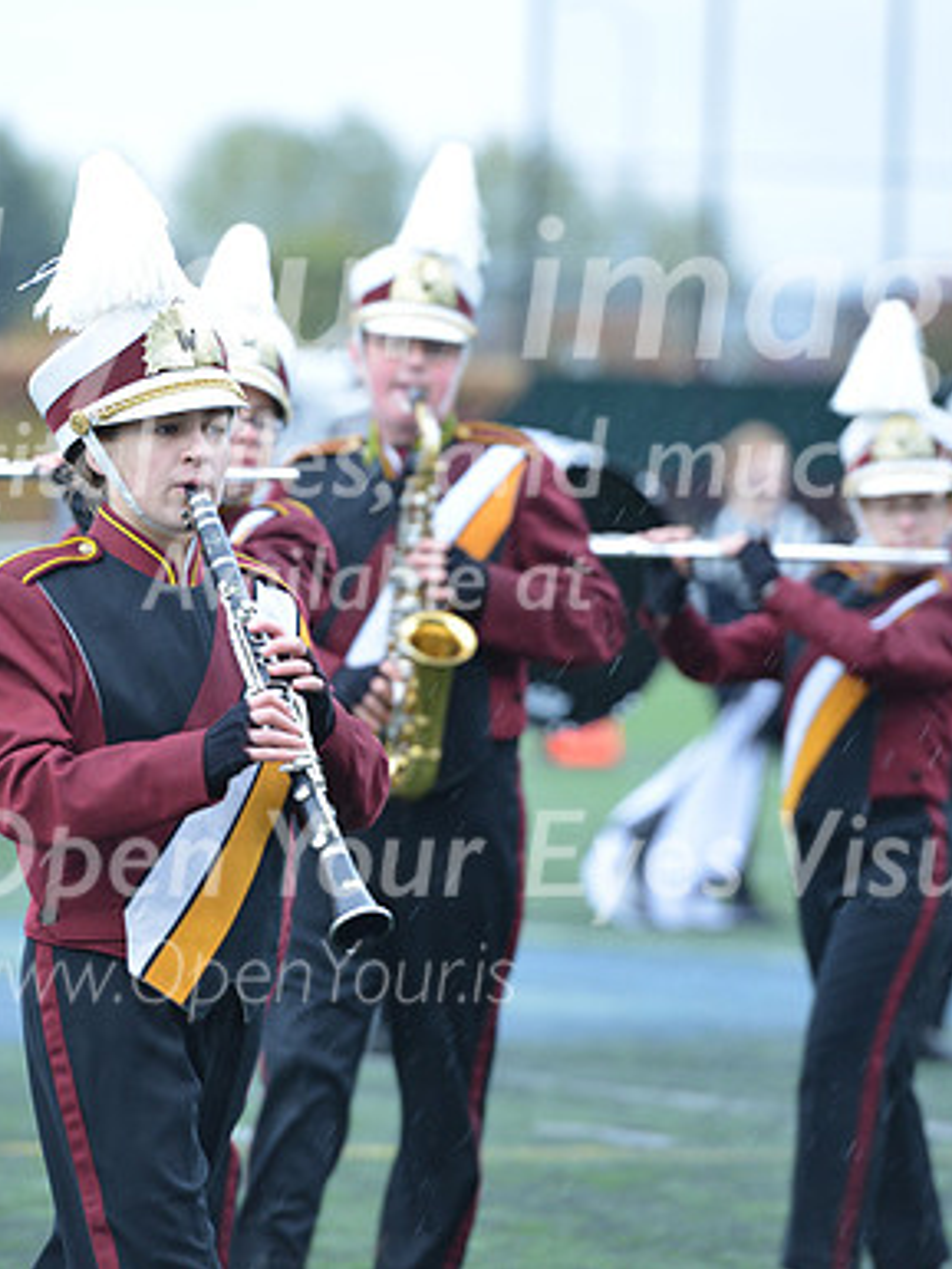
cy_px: 634
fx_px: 10628
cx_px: 369
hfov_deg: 5.1
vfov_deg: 6.8
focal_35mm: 290
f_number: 4
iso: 800
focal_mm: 200
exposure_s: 1/250
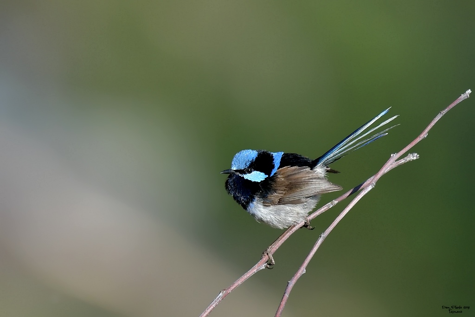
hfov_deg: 2.7
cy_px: 158
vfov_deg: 1.8
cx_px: 238
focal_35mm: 750
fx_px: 9897
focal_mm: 500
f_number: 5.6
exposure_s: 1/1500
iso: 450
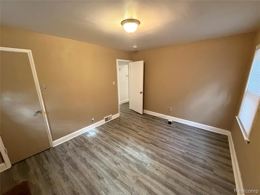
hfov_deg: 102.1
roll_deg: +1.2
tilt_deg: -14.0
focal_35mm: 14
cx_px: 130
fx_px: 105
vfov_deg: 85.7
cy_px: 98
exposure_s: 1/60
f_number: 2.2
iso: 640
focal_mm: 2.22
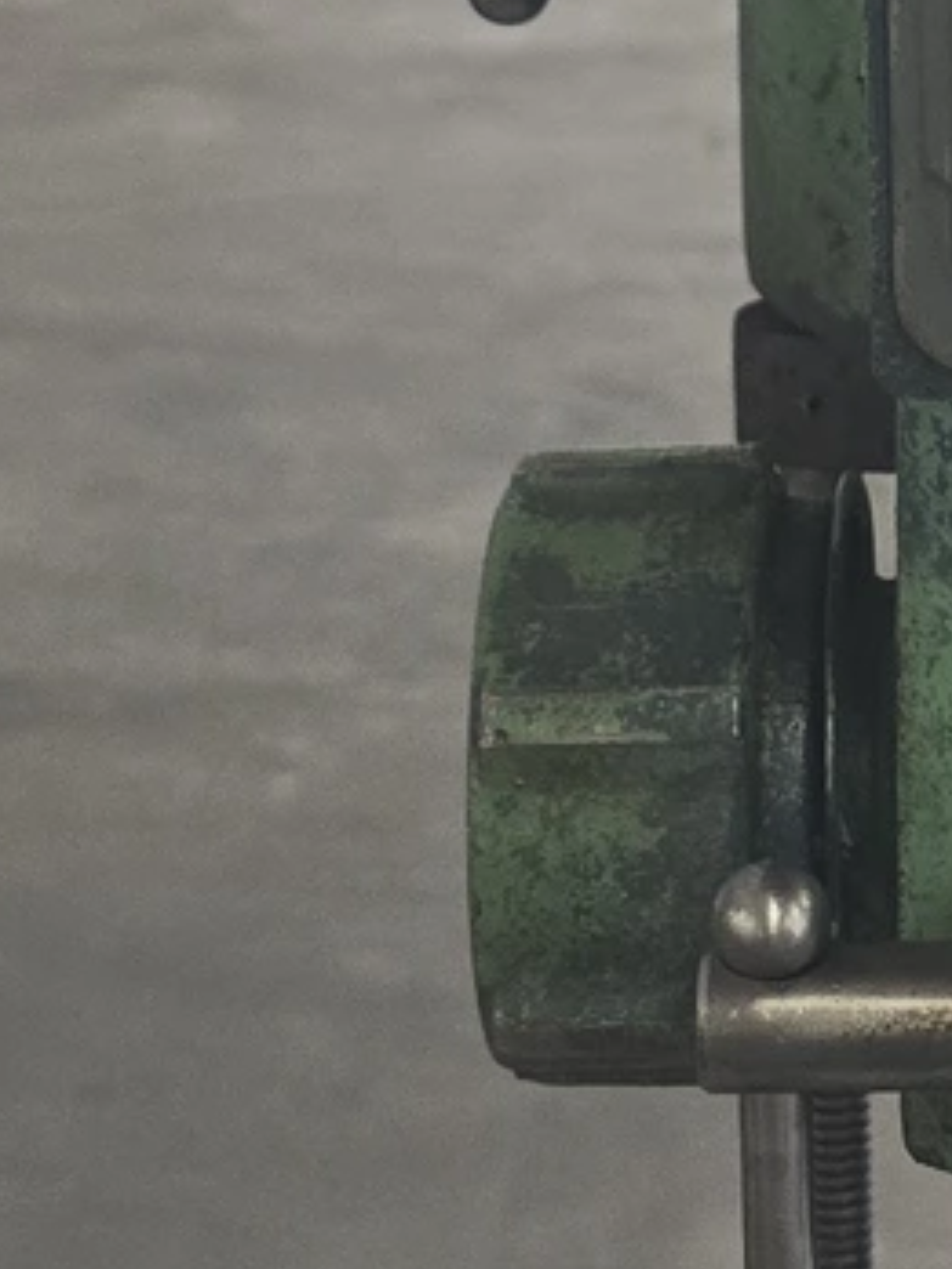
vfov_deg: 14.6
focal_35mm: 132
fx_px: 4840
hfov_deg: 10.9
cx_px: 1288
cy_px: -102
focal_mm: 6.3
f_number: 1.7
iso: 320
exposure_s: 1/120
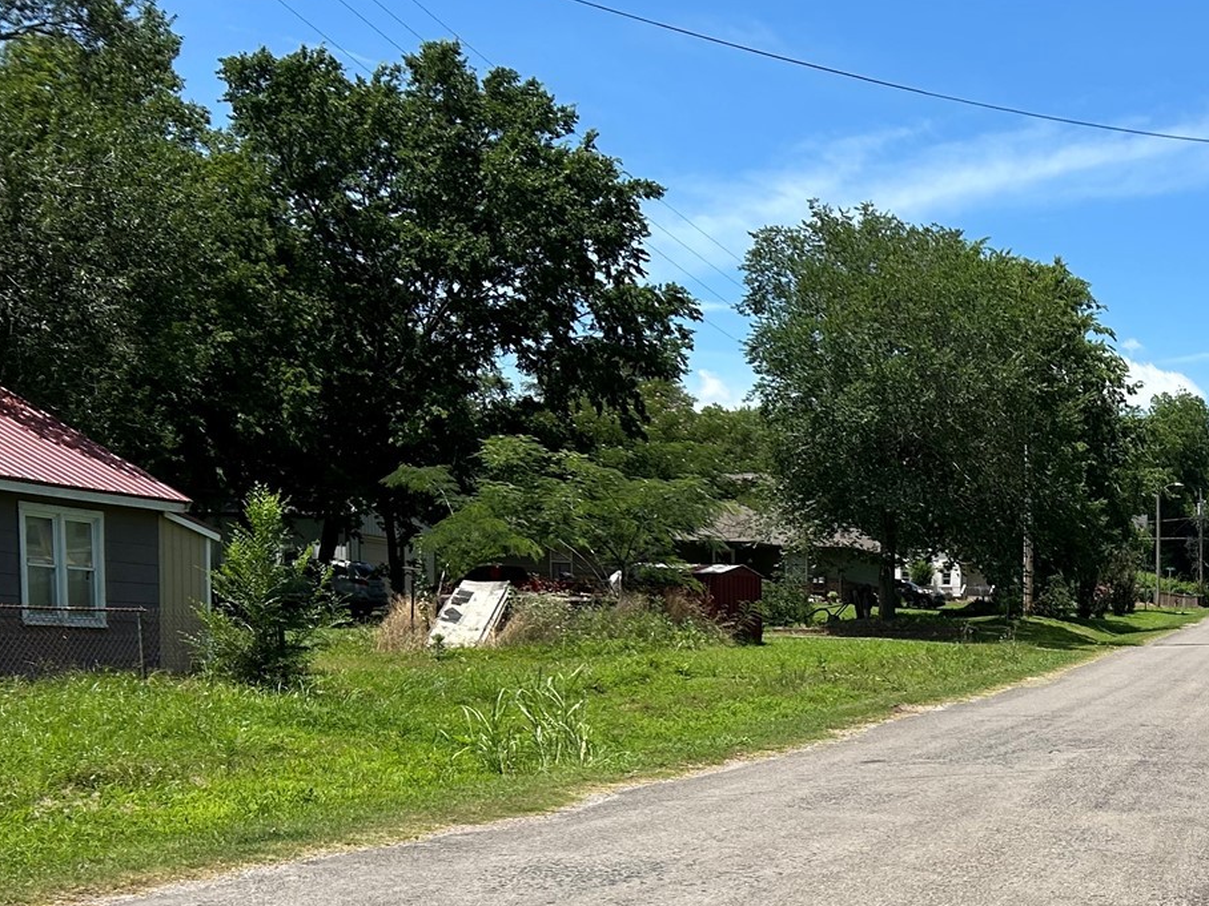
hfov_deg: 31.9
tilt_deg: -4.7
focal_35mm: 55
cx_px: 1241
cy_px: 837
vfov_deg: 25.6
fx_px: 1921
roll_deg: -0.5
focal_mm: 5.7
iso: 50
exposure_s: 1/3831
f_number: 1.5
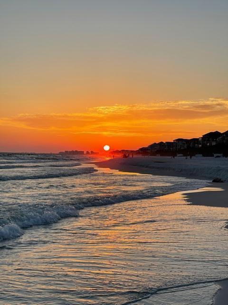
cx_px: 114
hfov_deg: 22.9
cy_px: 152
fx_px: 562
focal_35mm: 64
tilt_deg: -0.4
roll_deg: -1.6
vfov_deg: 30.3
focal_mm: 7.5
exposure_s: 1/552
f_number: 2.2
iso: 20
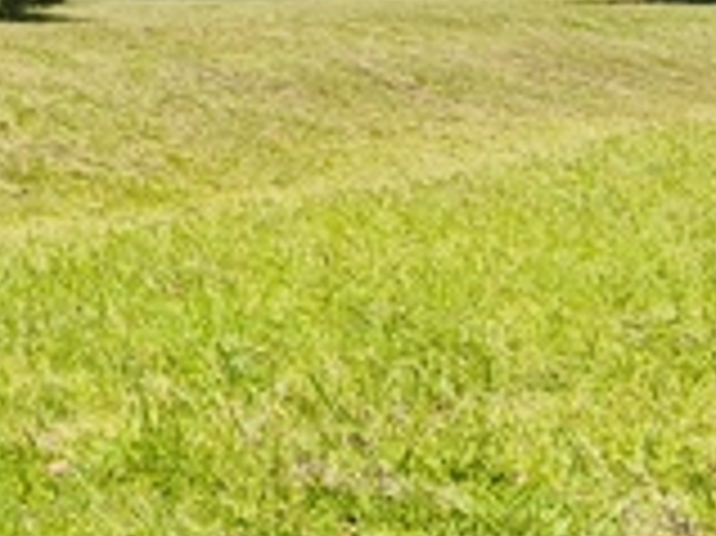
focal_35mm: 116
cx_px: -955
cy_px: -491
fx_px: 2398
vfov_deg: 11.6
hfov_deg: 13.2
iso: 80
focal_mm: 5.35
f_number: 1.7
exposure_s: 1/2778
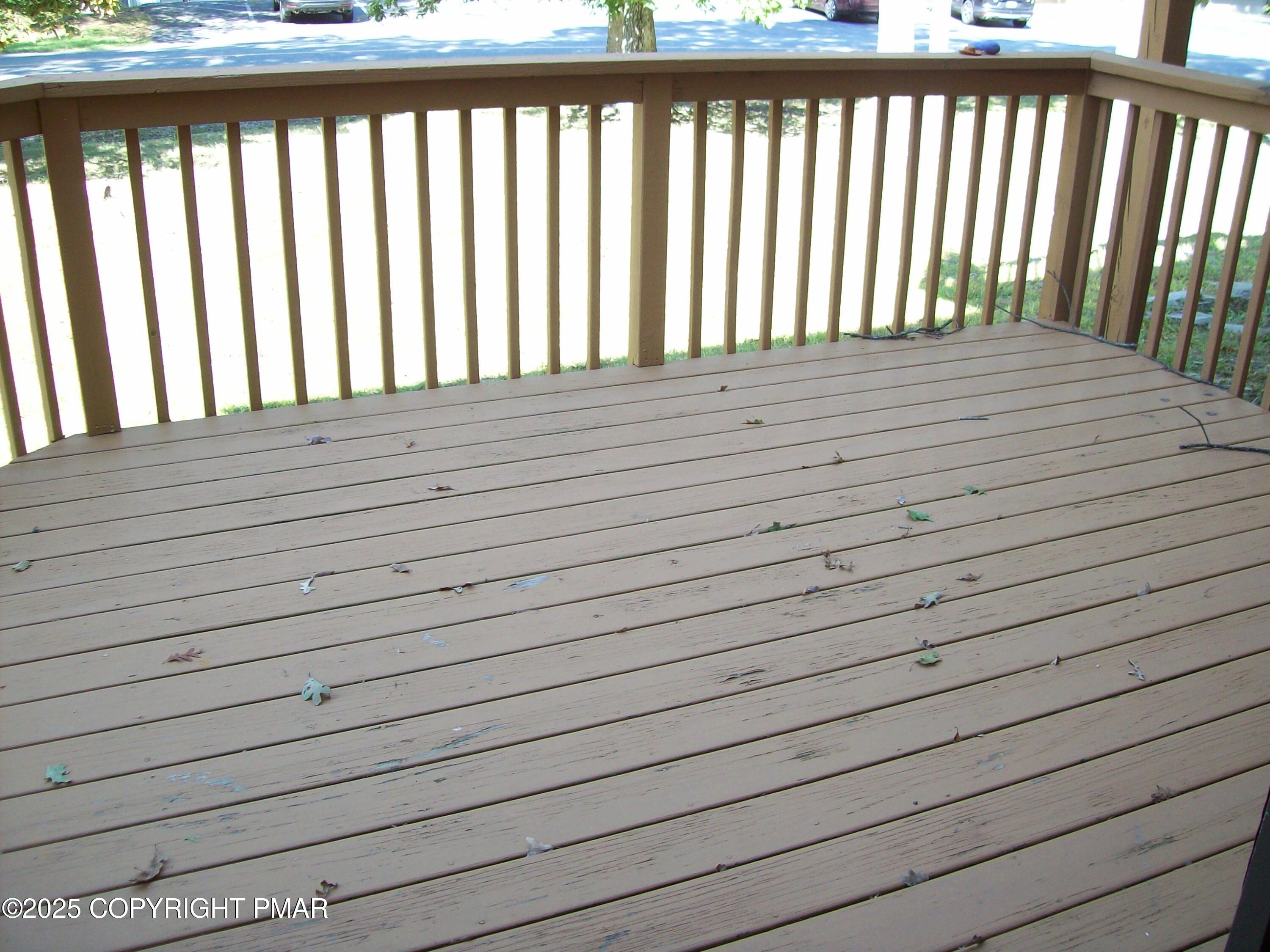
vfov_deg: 39.7
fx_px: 1321
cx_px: 635
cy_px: 476
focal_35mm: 36
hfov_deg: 51.4
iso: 80
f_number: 2.7
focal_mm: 6
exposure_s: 1/89
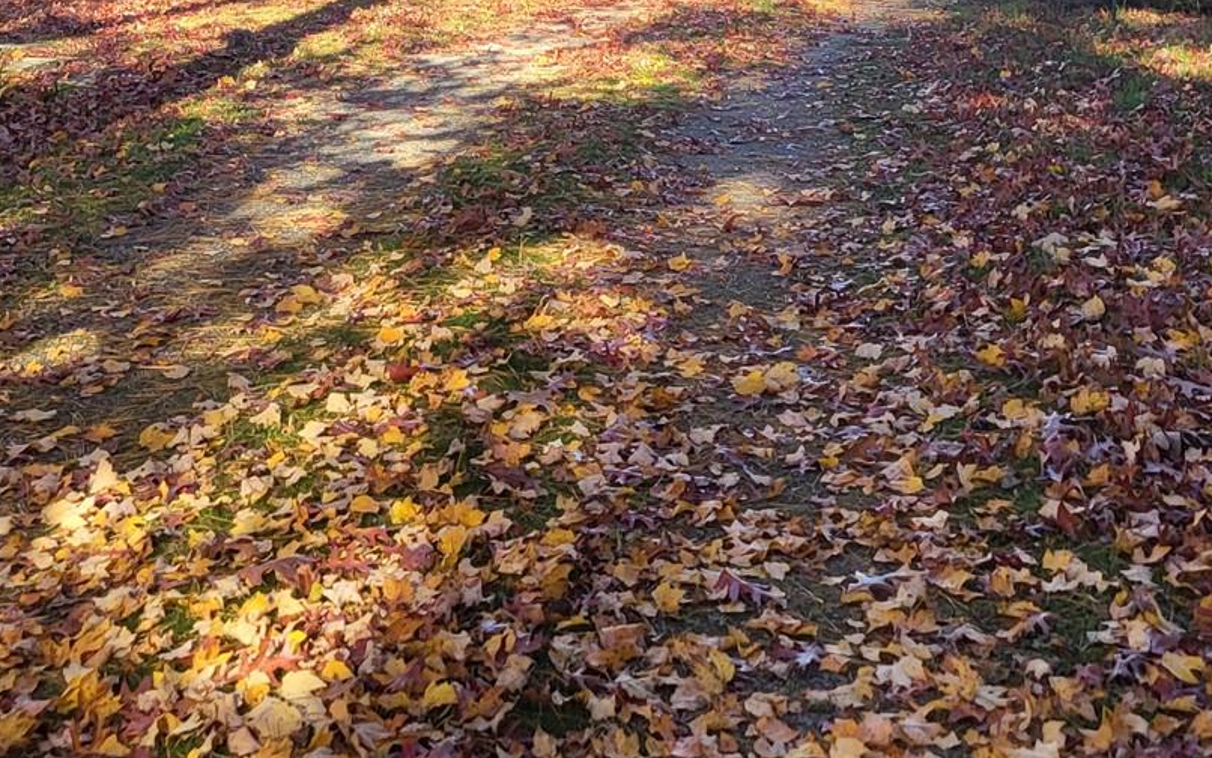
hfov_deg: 29.2
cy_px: -296
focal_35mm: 70
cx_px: 406
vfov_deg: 17.2
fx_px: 2312
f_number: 1.8
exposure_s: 1/796
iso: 40
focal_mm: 5.4
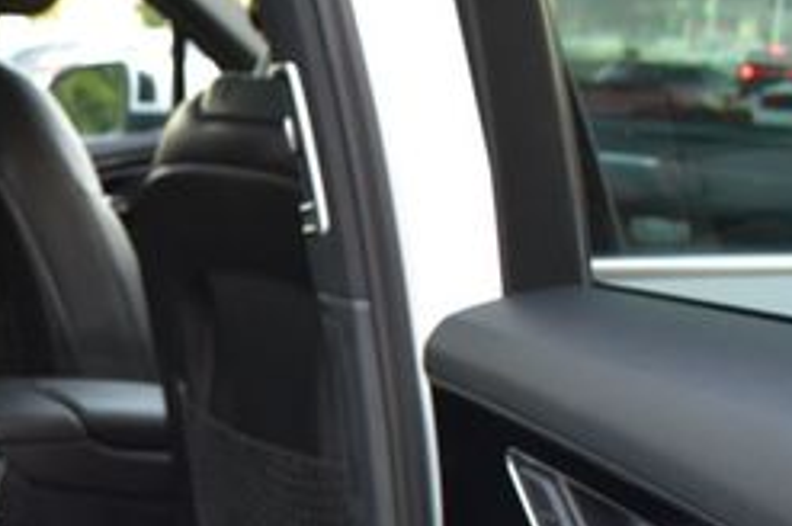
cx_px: -93
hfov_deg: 26.5
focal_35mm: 70
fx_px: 1538
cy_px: 548
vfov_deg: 18.8
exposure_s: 1/15
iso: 800
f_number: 6.3
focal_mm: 18
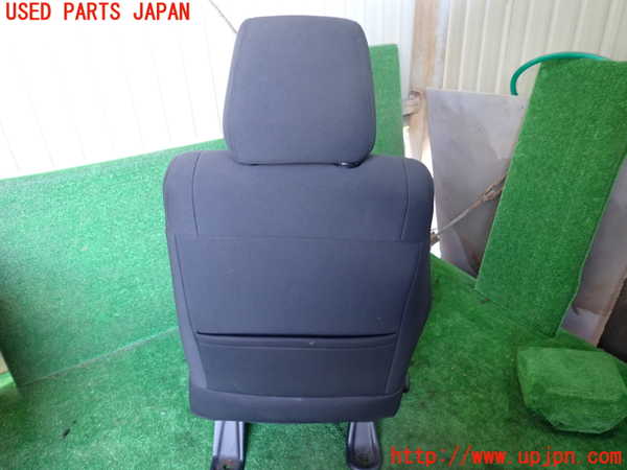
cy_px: 235
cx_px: 314
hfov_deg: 69.4
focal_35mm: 25
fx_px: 453
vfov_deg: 54.9
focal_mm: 4.5
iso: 250
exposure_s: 1/30
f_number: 2
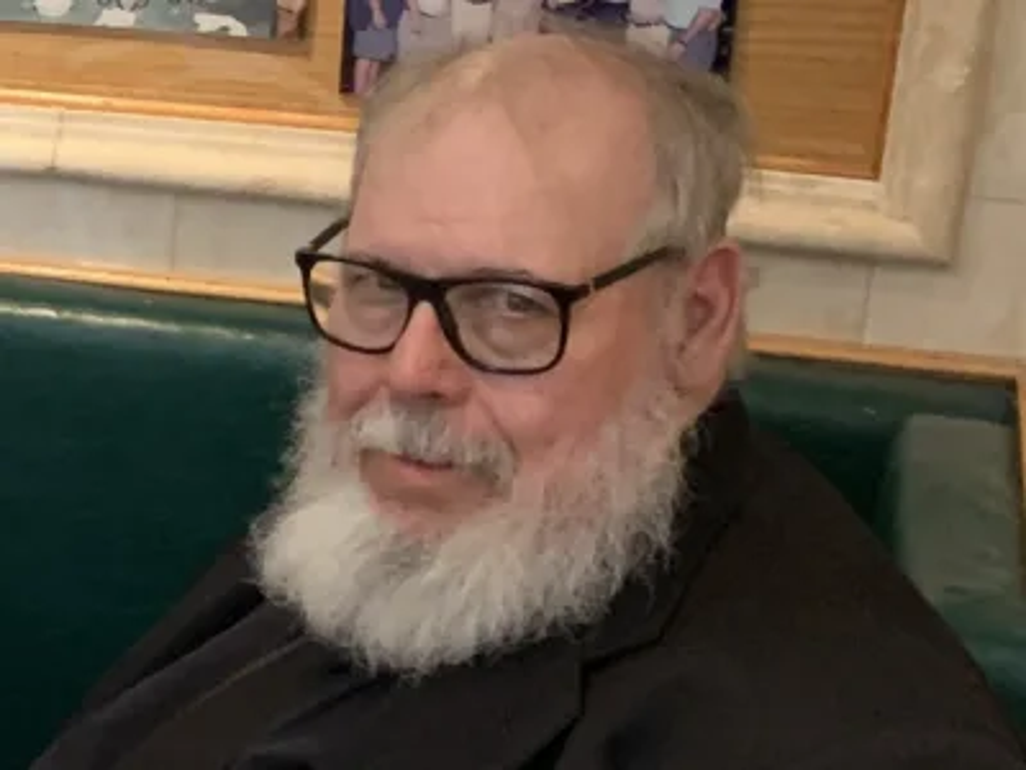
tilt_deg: -19.6
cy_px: 385
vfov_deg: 53.1
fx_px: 771
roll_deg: +1.1
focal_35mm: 26
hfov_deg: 67.3
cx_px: 513
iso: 400
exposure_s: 1/30
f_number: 1.8
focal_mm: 4.25
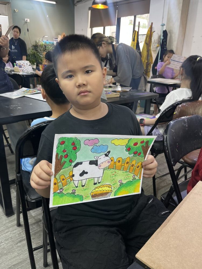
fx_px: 202
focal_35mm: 26
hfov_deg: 53.1
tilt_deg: -21.6
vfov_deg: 67.3
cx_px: 101
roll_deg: -1.2
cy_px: 134
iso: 100
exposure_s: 1/100
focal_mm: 5.1
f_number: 1.6
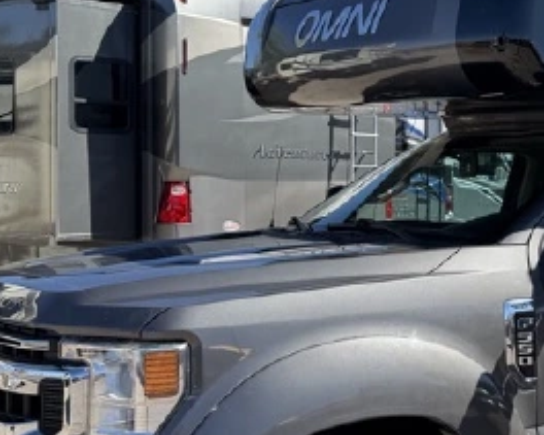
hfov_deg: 23.9
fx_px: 1143
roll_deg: +0.1
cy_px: 206
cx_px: 684
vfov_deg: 21.5
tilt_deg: -0.7
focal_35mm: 71
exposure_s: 1/2611
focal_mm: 6.76
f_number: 1.78
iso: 80
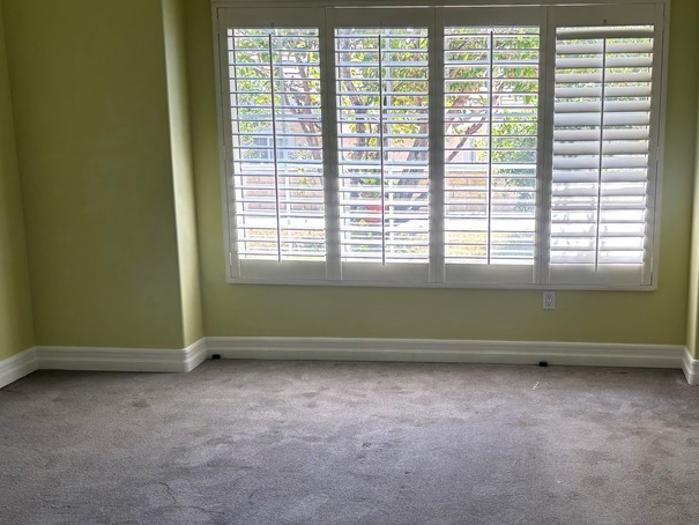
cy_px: 280
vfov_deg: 32.9
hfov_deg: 42.5
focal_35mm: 44
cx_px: 451
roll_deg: +0.5
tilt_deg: -10.0
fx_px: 889
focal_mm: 5.96
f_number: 1.6
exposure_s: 1/121
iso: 64
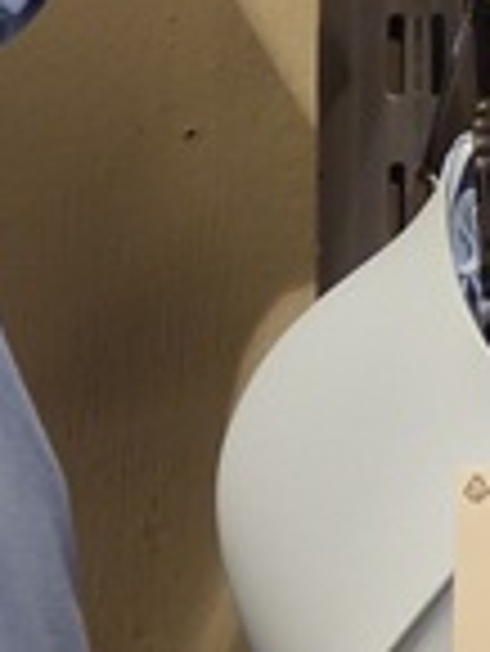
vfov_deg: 10.5
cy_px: 481
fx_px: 3543
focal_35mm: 188
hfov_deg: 7.5
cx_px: -557
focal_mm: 6
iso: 100
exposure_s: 1/60
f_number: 2.8
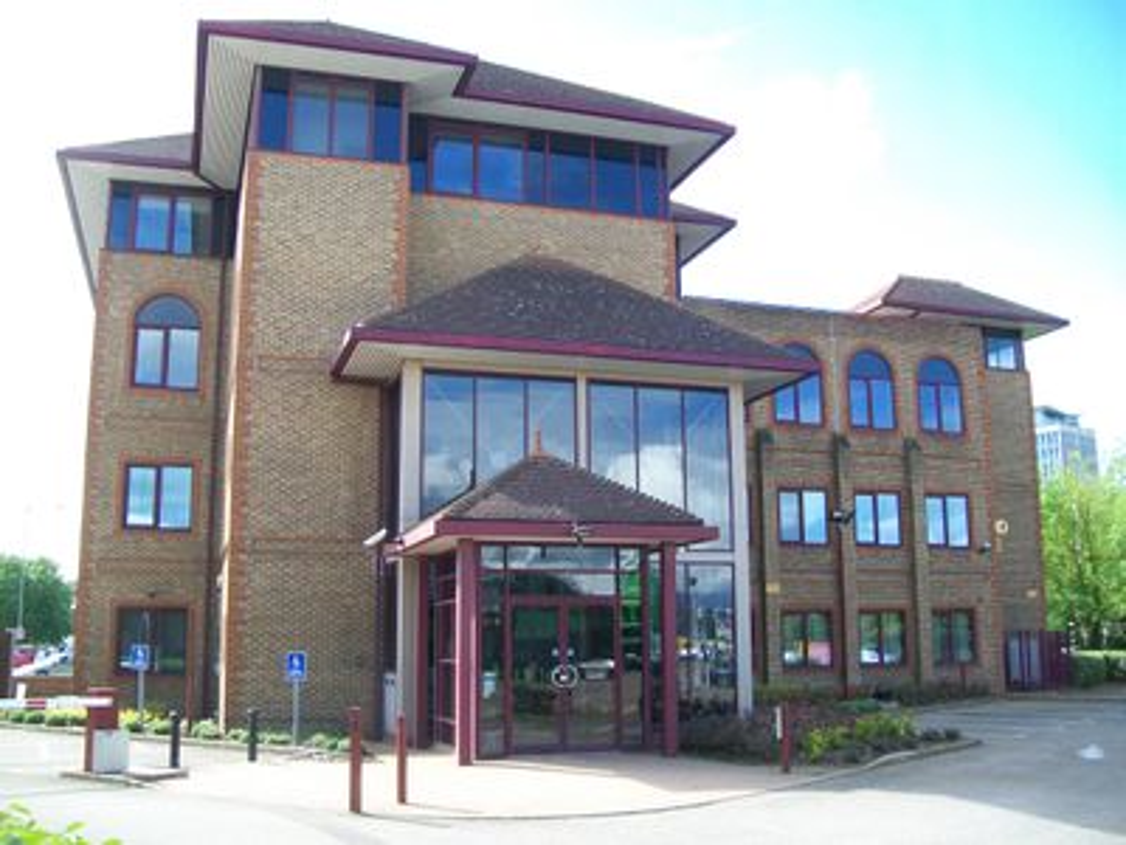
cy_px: 422
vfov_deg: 41.8
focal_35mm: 34
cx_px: 563
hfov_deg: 54.0
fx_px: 1106
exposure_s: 1/250
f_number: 2.7
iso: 64
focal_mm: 6.1
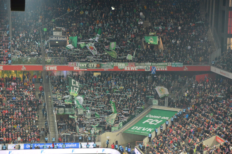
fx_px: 945
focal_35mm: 147
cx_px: 116
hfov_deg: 14.0
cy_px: 77
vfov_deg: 9.3
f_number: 5.6
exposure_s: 1/125
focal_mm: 98
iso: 3200
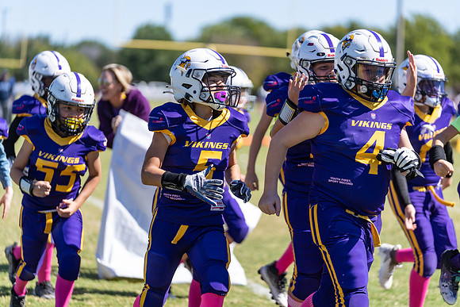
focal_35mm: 155
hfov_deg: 13.2
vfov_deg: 8.9
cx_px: 230
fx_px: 1981
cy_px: 154
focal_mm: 155
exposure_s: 1/1600
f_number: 2.8
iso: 80
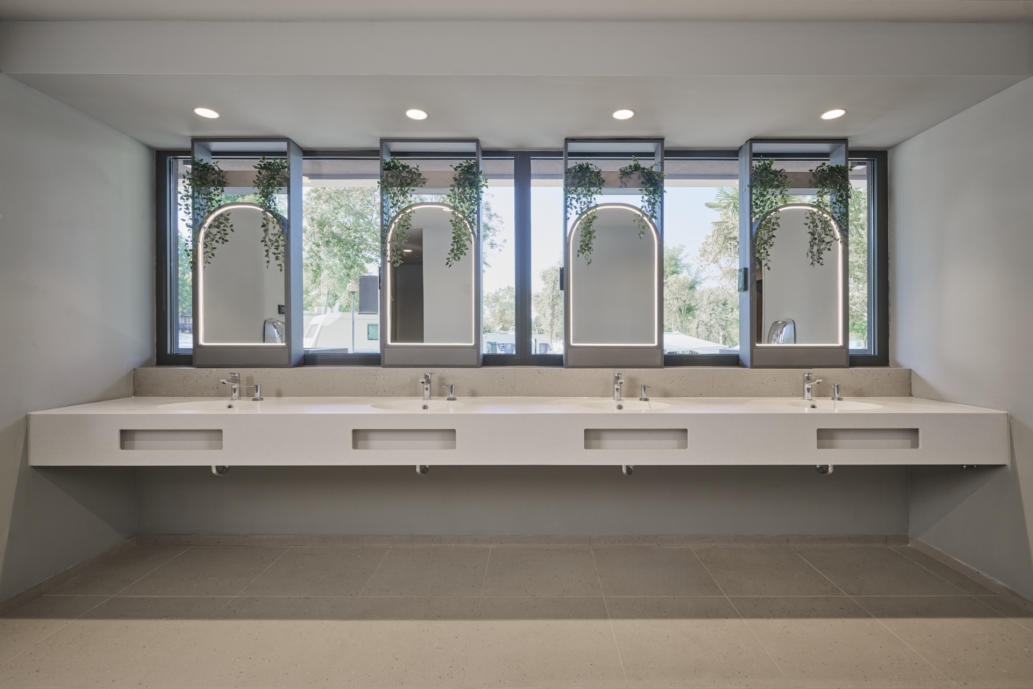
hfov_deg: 96.7
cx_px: 516
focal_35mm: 16
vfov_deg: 73.7
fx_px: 459
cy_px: 344
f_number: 7.1
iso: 64
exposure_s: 1/25
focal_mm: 16
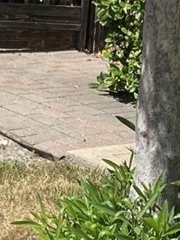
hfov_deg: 7.2
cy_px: 165
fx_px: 1422
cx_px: 178
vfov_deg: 9.6
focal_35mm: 205
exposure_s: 1/1715
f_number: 1.8
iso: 20
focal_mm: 3.99
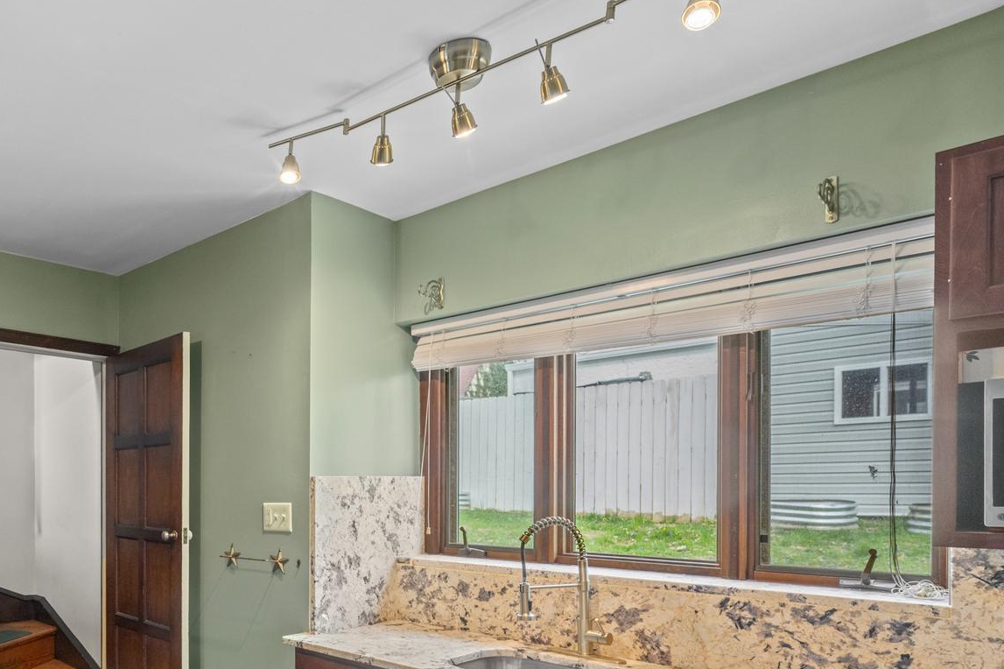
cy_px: 481
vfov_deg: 49.7
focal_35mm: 25
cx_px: 205
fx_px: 697
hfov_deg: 65.3
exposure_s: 1/8
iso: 400
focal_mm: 14
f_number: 7.1
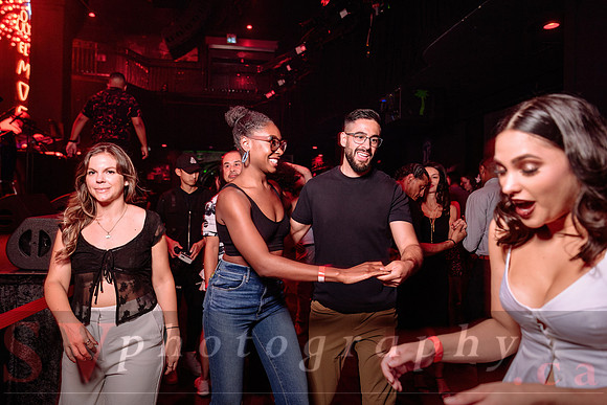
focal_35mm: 25
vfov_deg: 50.5
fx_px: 429
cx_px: 285
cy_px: 190
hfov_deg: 70.5
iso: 800
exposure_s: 1/40
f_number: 3.2
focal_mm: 24
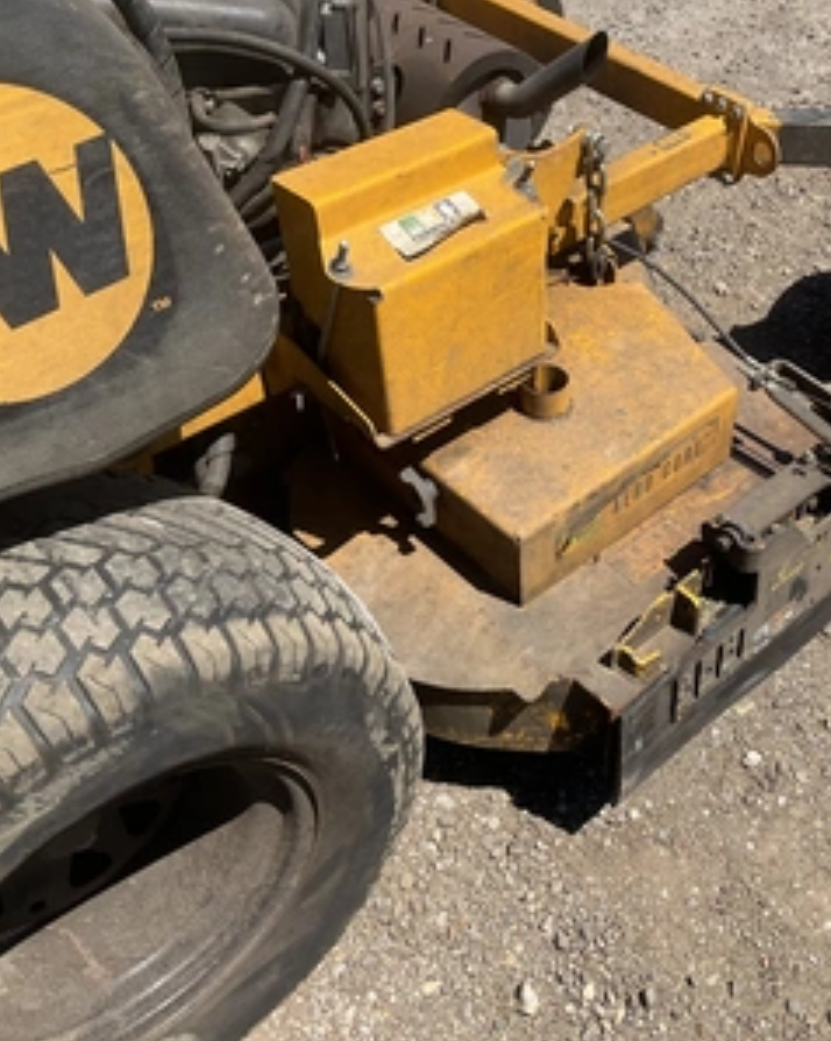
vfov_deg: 48.0
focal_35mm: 38
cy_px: 520
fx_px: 1169
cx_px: 587
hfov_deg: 38.4
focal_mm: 3
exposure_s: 1/1342
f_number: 1.8
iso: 25
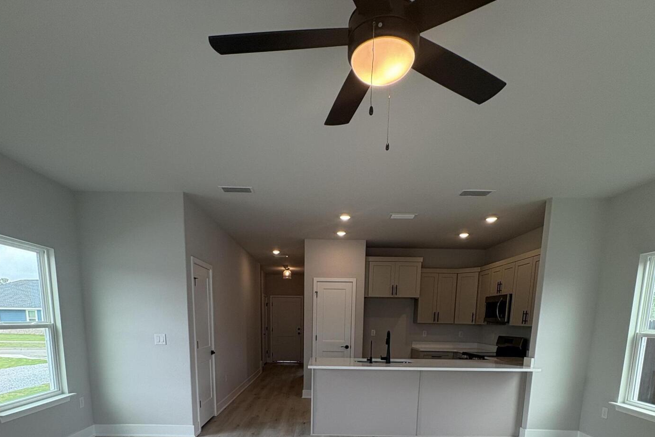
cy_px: 382
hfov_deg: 81.2
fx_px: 382
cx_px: 317
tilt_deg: -8.0
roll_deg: -1.5
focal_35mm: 21
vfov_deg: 53.2
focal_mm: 2.22
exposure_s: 1/120
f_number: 2.2
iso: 80
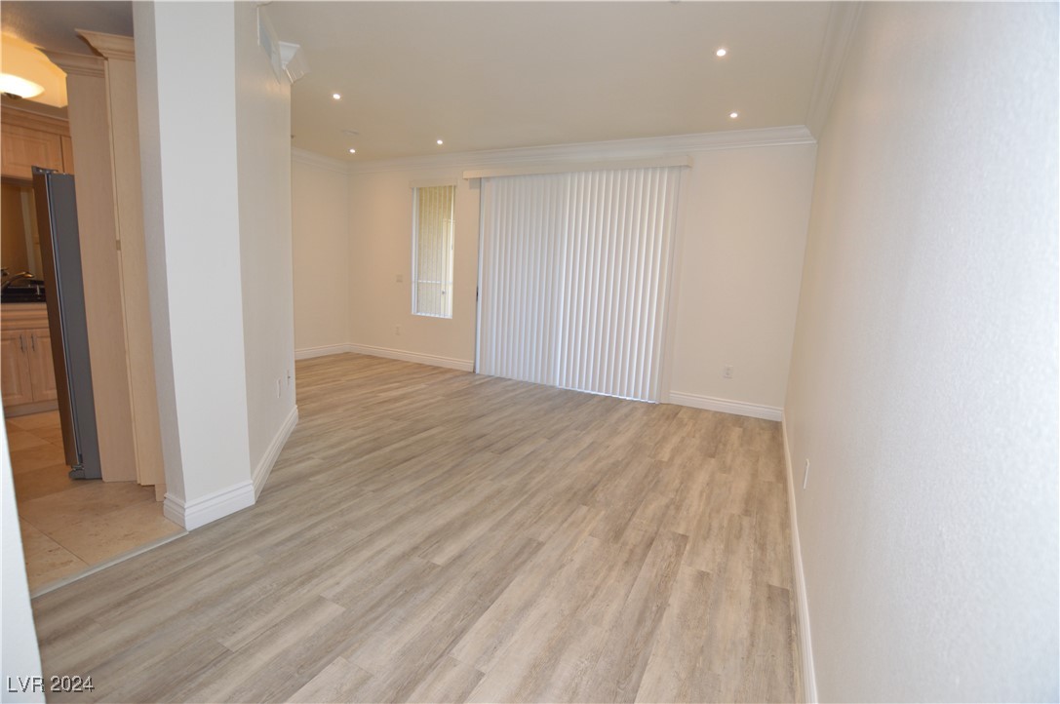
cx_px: 530
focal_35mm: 15
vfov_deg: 77.2
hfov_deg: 100.5
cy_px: 352
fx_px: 441
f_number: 4
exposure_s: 1/60
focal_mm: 10
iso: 400
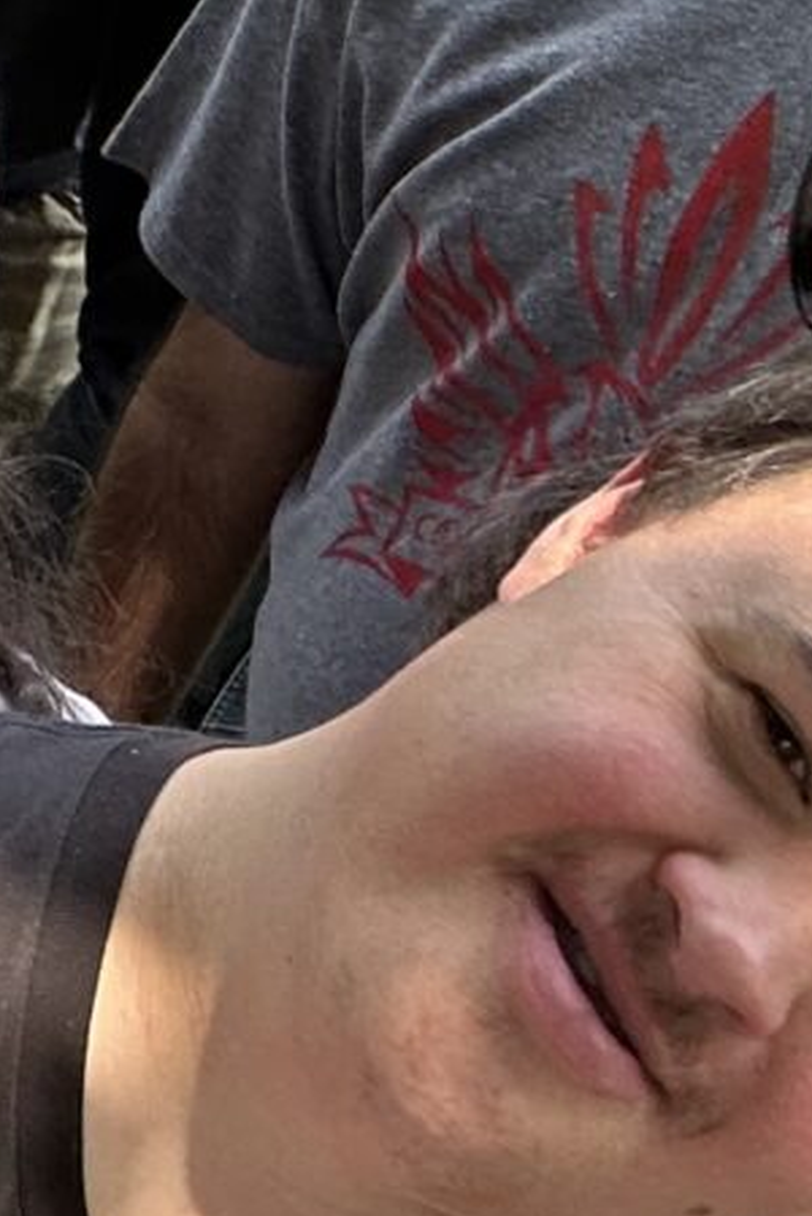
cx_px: -1093
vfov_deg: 18.7
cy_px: 515
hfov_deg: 10.8
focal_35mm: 109
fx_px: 3682
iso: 20
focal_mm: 2.69
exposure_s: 1/135
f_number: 1.9
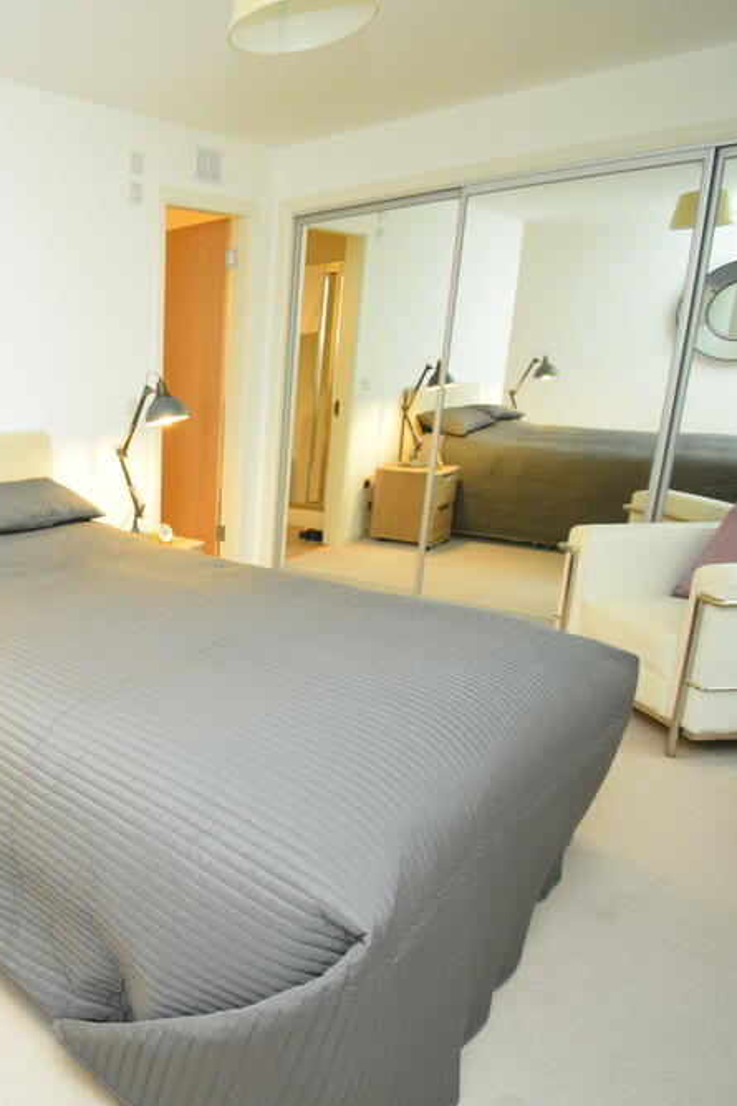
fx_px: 707
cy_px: 564
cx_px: -13
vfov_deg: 76.1
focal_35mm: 23
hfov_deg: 45.6
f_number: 4.5
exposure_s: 1/60
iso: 1600
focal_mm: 10
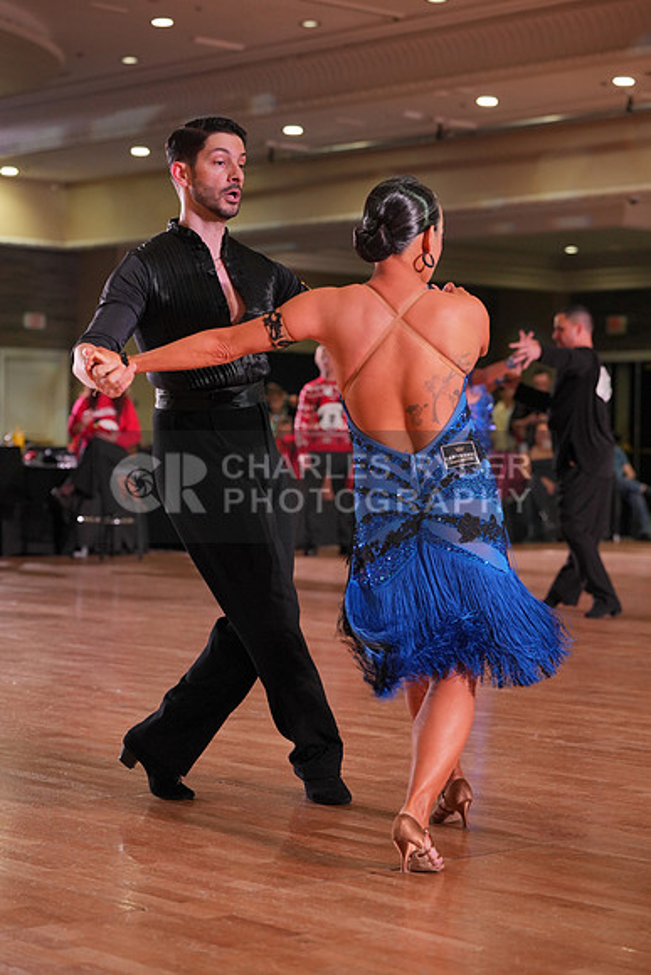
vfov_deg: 25.7
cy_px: 488
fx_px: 2141
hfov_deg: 17.3
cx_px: 326
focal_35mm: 79
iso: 1600
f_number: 4
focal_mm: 79
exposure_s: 1/400
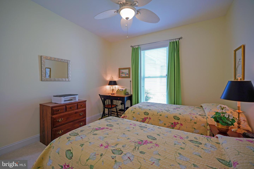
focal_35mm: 15
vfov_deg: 77.3
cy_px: 84
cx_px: 127
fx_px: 106
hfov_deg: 100.4
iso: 100
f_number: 3.2
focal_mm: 10
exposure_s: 1/40
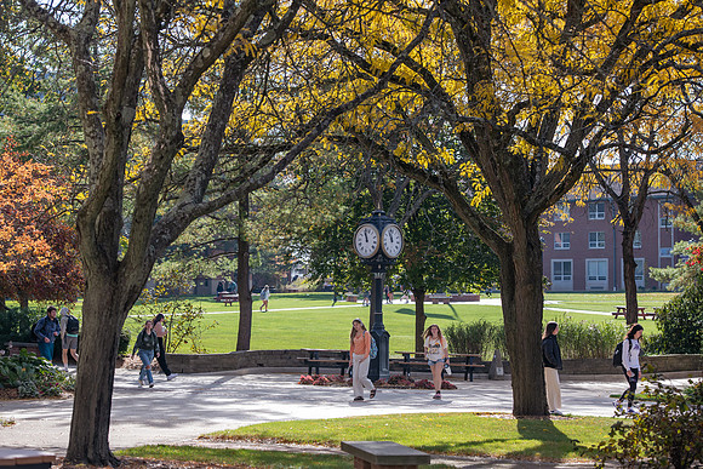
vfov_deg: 14.0
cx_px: 352
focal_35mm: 98
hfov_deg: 20.8
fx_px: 1914
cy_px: 234
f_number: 5
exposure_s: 1/500
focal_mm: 98
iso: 200
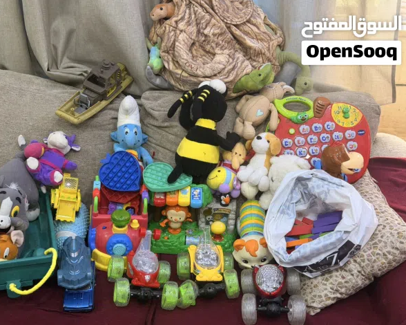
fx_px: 613
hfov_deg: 36.7
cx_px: 197
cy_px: 165
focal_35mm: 51
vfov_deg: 29.7
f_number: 1.78
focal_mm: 6.76
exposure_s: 1/60
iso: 160
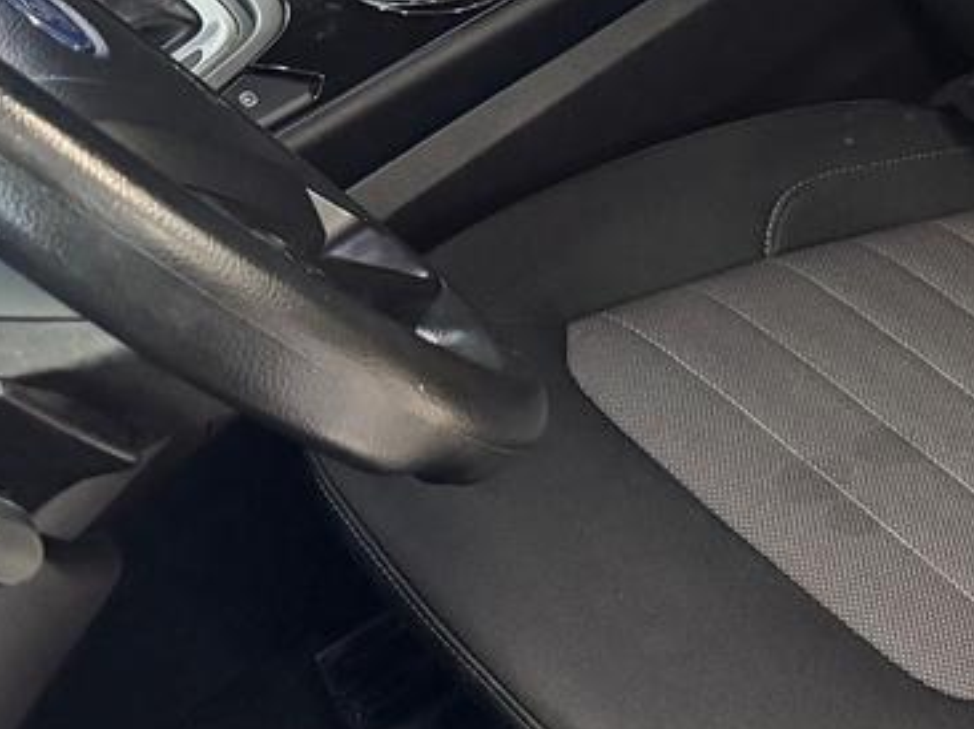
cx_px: 1304
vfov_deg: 17.1
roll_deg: -2.3
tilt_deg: -37.3
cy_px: -11
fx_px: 2362
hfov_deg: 20.9
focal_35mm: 84
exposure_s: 1/60
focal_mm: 6.76
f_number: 1.78
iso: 800
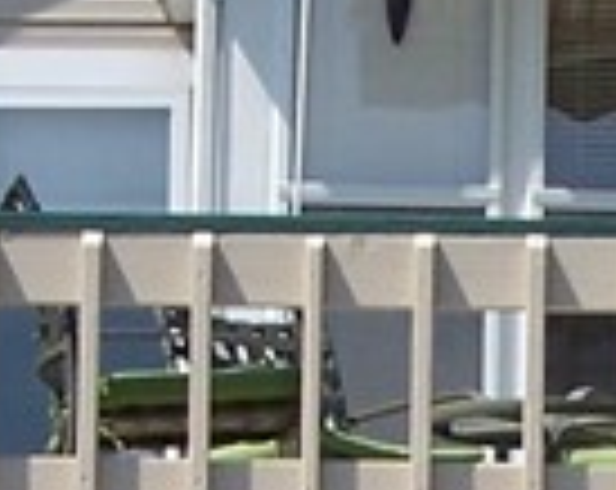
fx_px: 5057
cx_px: 742
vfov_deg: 5.5
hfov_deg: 6.9
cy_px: 598
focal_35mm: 278
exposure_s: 1/800
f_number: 4
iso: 80
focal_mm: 6.3
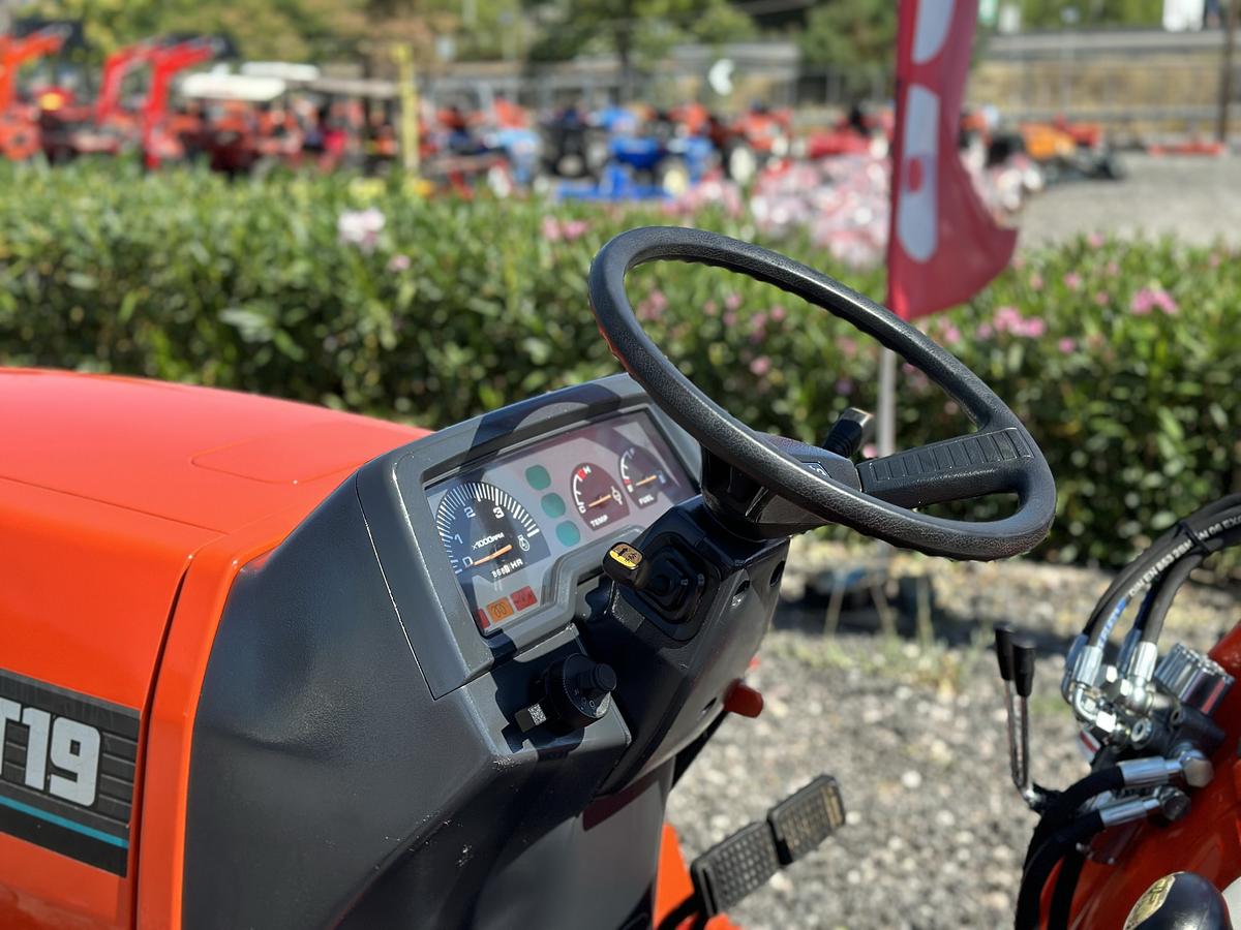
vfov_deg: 30.3
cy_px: 465
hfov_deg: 39.7
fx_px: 1721
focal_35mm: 48
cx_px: 620
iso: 80
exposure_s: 1/2358
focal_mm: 6.86
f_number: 1.78
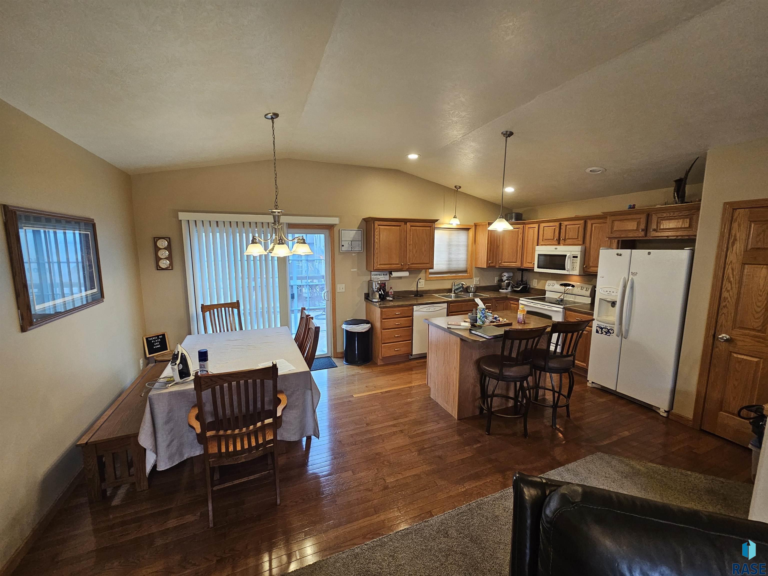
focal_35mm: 13
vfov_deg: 89.9
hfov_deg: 106.2
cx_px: 384
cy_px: 288
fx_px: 288
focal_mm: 2.2
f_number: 2.2
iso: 250
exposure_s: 1/60
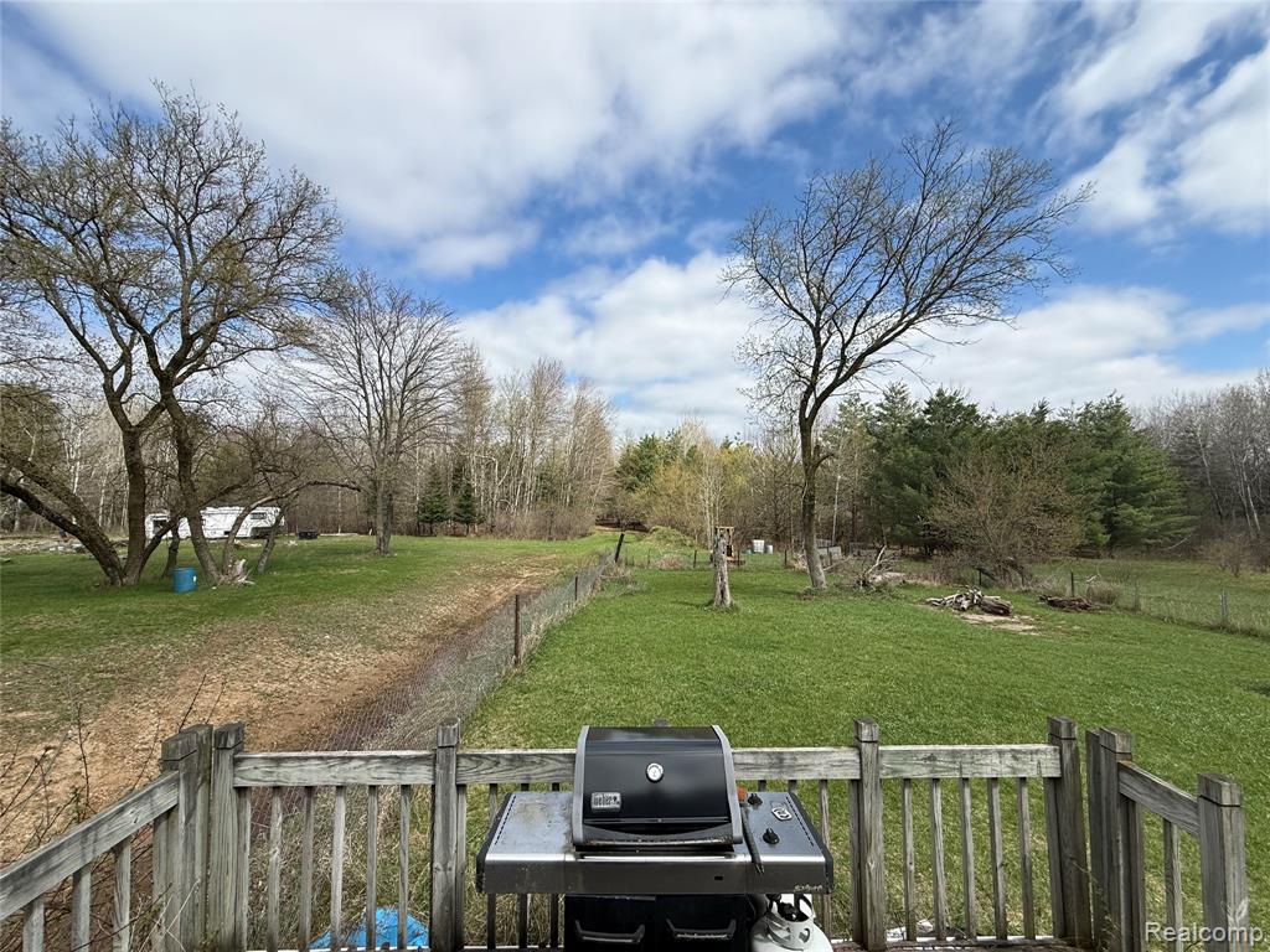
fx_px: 514
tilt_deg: +4.1
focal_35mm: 14
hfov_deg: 102.1
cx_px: 635
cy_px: 476
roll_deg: -0.6
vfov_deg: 85.7
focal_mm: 2.22
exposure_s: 1/2611
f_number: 2.2
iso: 50
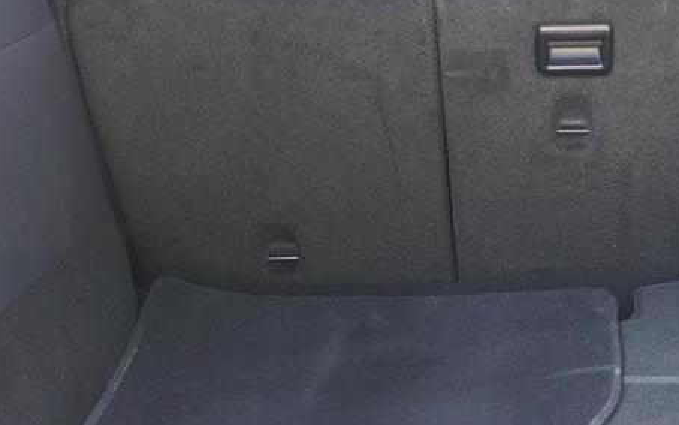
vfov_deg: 18.6
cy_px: 359
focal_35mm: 69
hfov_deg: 28.9
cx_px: 568
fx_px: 1277
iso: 1600
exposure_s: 1/160
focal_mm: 16
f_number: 4
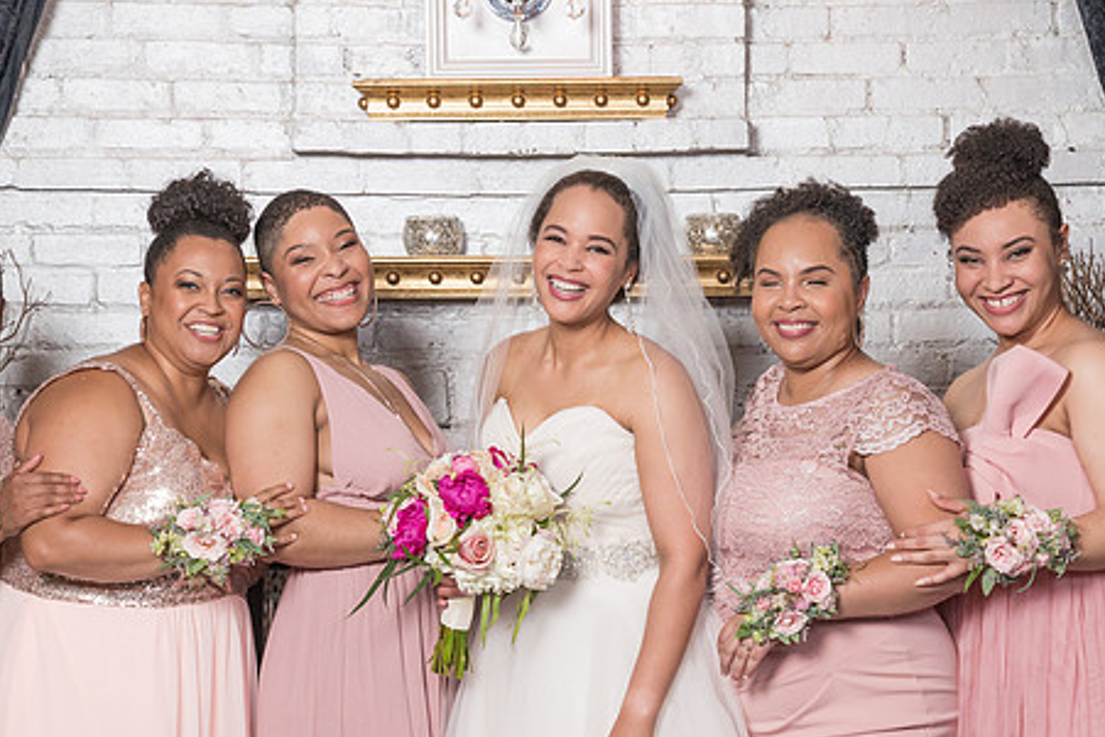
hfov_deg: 19.8
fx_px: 3162
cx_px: 569
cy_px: 408
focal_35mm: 103
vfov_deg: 13.3
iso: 1250
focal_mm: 70
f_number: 5.6
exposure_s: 1/200
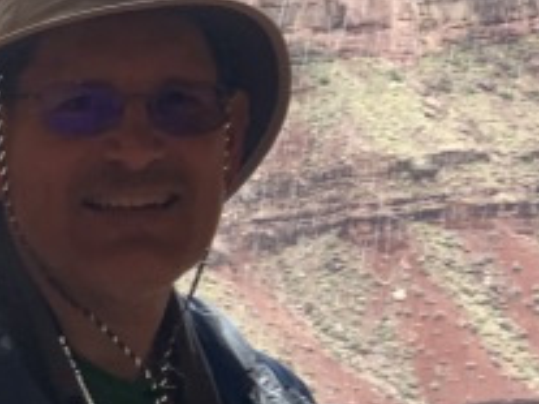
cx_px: -117
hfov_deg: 12.0
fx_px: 2505
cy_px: 266
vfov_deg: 9.2
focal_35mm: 161
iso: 40
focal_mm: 6
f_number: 2.4
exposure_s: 1/122
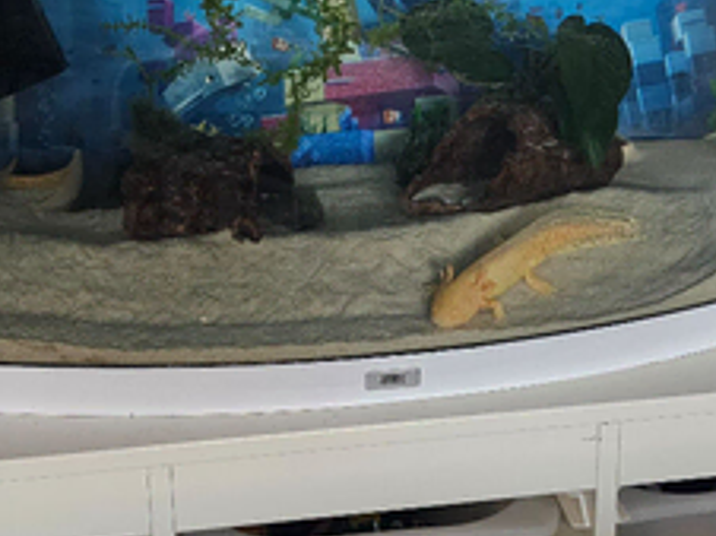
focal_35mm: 48
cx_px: 277
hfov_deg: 39.5
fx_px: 992
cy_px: -2
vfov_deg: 28.3
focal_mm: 6.3
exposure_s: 1/100
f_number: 1.7
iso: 500
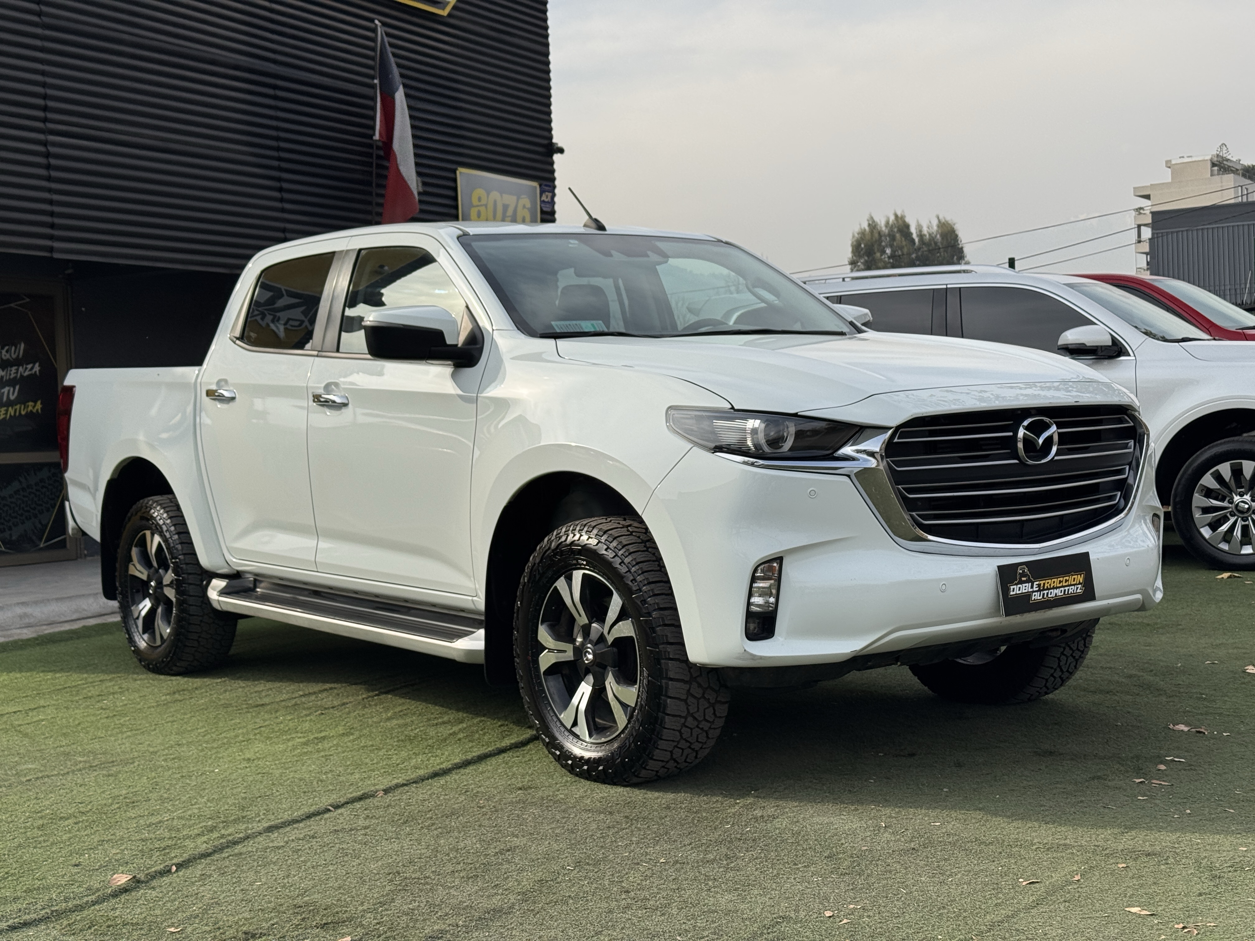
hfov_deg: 39.7
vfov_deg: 30.3
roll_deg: +2.5
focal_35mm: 48
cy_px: 470
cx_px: 628
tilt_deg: -0.8
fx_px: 1740
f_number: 1.78
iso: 64
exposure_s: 1/2331
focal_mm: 6.76
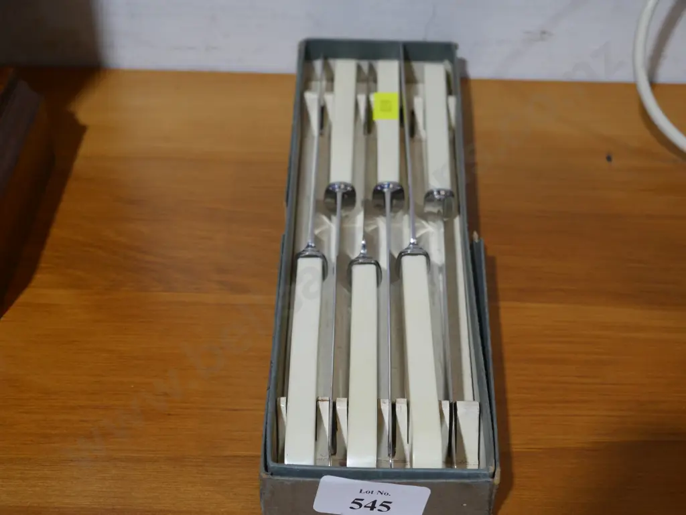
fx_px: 1190
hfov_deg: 32.2
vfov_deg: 24.4
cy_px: 258
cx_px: 343
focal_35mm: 60
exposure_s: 1/60
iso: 500
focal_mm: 30
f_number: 5.4
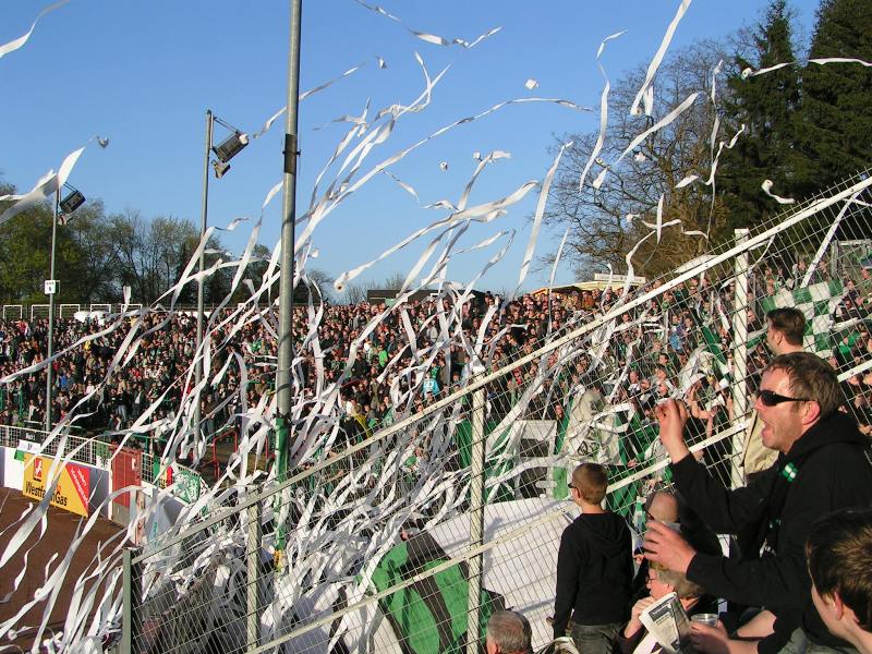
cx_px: 436
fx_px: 957
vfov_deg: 37.7
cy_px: 327
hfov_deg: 49.0
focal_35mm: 38
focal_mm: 5.8
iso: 50
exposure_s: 1/400
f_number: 5.6
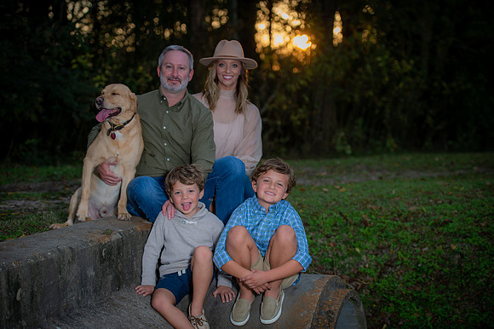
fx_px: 960
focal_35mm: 70
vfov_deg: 19.4
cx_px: 247
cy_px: 164
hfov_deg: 28.9
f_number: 2.8
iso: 100
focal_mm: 70
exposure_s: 1/125
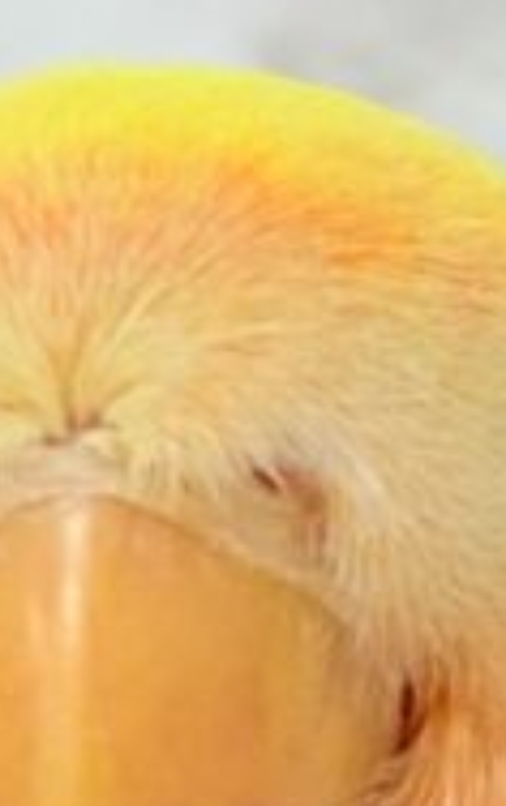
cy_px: 1286
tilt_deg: -7.9
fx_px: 7721
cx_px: 699
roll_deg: -0.8
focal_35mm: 351
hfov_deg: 3.7
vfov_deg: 5.9
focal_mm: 5.96
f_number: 1.6
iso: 80
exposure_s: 1/100
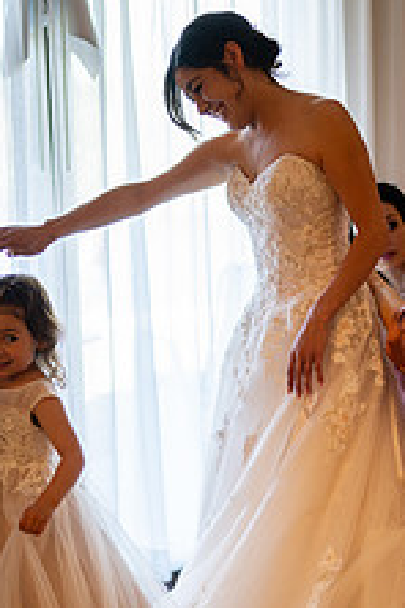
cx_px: 254
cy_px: 430
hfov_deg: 19.2
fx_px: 1198
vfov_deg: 28.2
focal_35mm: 71
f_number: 1.2
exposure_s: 1/125
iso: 160
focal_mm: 35
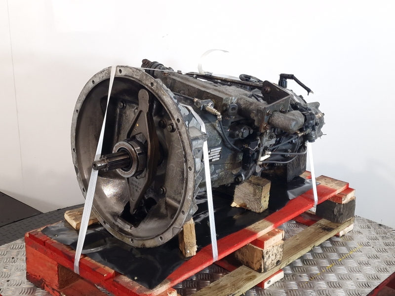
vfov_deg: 58.9
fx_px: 262
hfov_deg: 73.9
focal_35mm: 23
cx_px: 198
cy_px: 148
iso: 64
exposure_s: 1/50
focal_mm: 6.4
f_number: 1.8
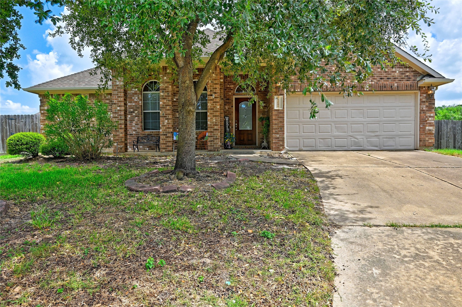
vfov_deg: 55.0
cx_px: 231
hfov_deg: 76.1
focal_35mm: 23
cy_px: 154
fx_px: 295
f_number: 8
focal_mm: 23
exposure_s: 1/320
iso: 400
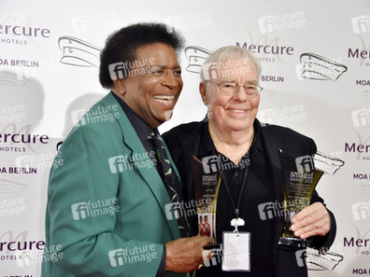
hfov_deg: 17.1
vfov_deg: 12.9
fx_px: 1229
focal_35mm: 115
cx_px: 201
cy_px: 139
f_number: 5.6
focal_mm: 105
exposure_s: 1/125
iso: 1600
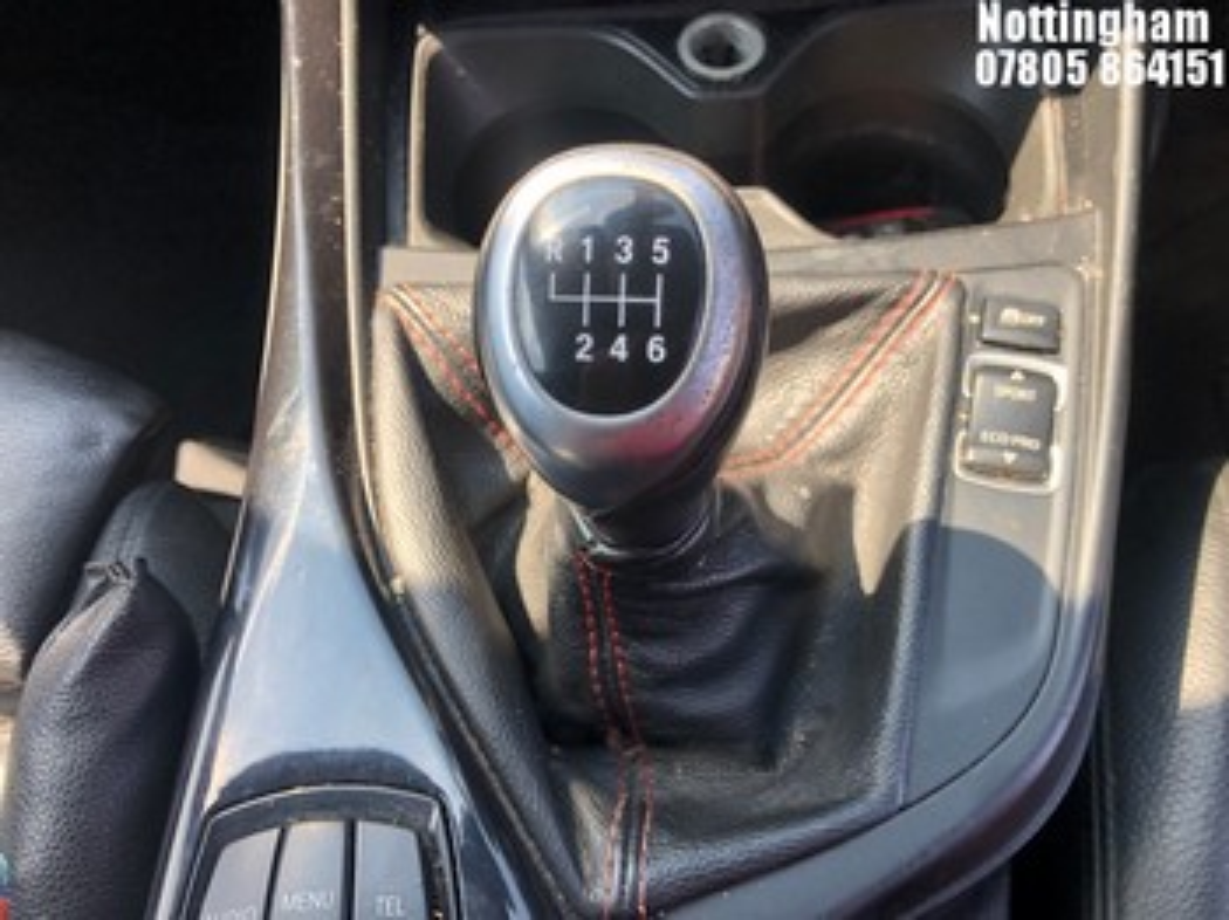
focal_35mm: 28
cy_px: 460
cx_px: 614
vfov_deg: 49.7
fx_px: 993
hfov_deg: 63.5
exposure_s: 1/120
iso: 25
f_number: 1.8
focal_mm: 4
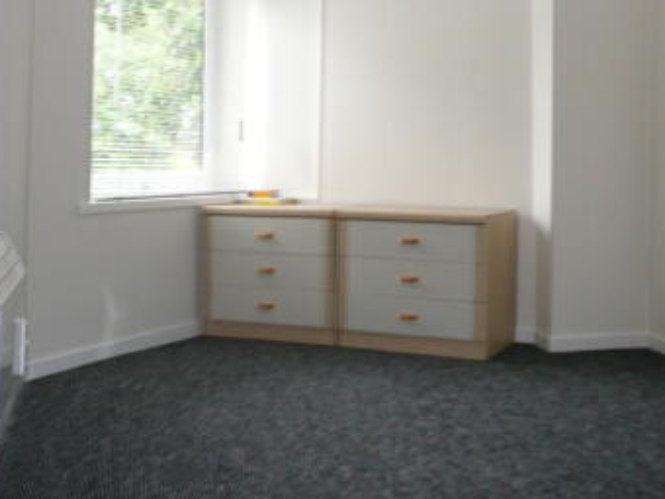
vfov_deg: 29.8
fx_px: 922
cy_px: 126
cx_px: 449
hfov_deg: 39.1
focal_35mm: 48
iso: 125
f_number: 3.3
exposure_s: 1/30
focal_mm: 4.6
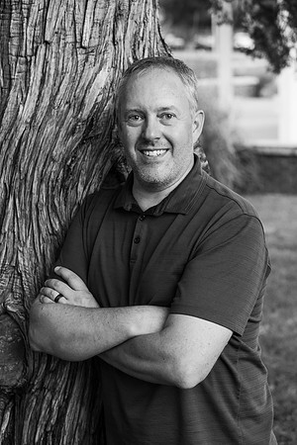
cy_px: 222
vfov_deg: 23.9
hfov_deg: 16.1
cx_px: 148
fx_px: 1052
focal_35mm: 85
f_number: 5.6
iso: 4000
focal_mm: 85
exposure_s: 1/200
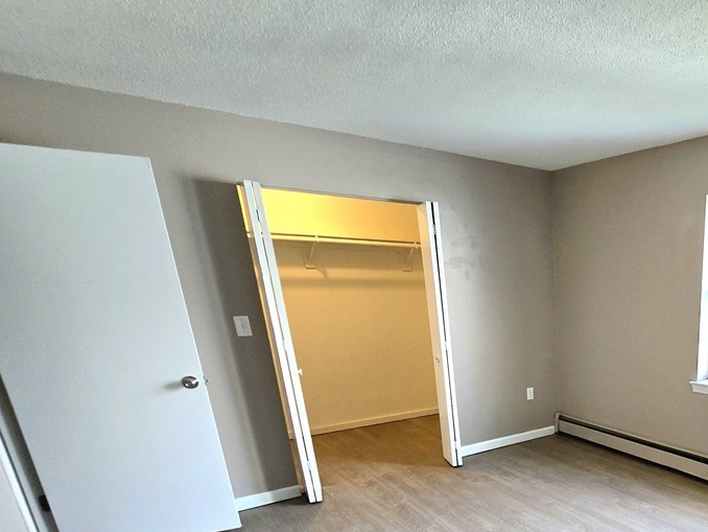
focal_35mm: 23
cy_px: 456
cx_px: 618
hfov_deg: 63.5
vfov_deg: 53.3
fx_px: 471
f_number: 2.2
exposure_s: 1/60.2
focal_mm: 2.2
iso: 80
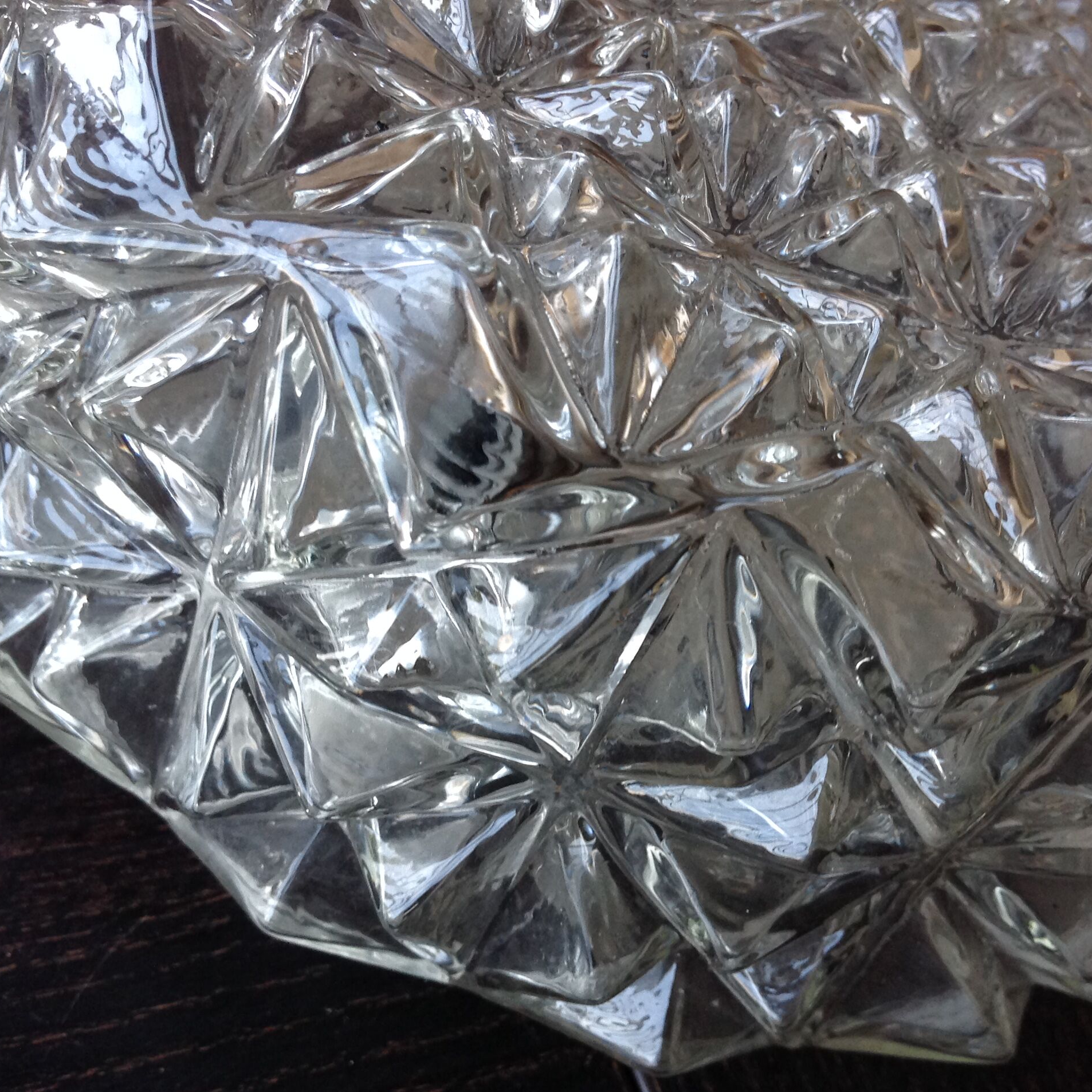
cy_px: 554
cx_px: 616
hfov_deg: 40.0
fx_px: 1499
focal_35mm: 42
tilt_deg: -40.2
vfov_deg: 40.0
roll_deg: -27.1
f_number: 2.4
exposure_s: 1/17
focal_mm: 4.28
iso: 125
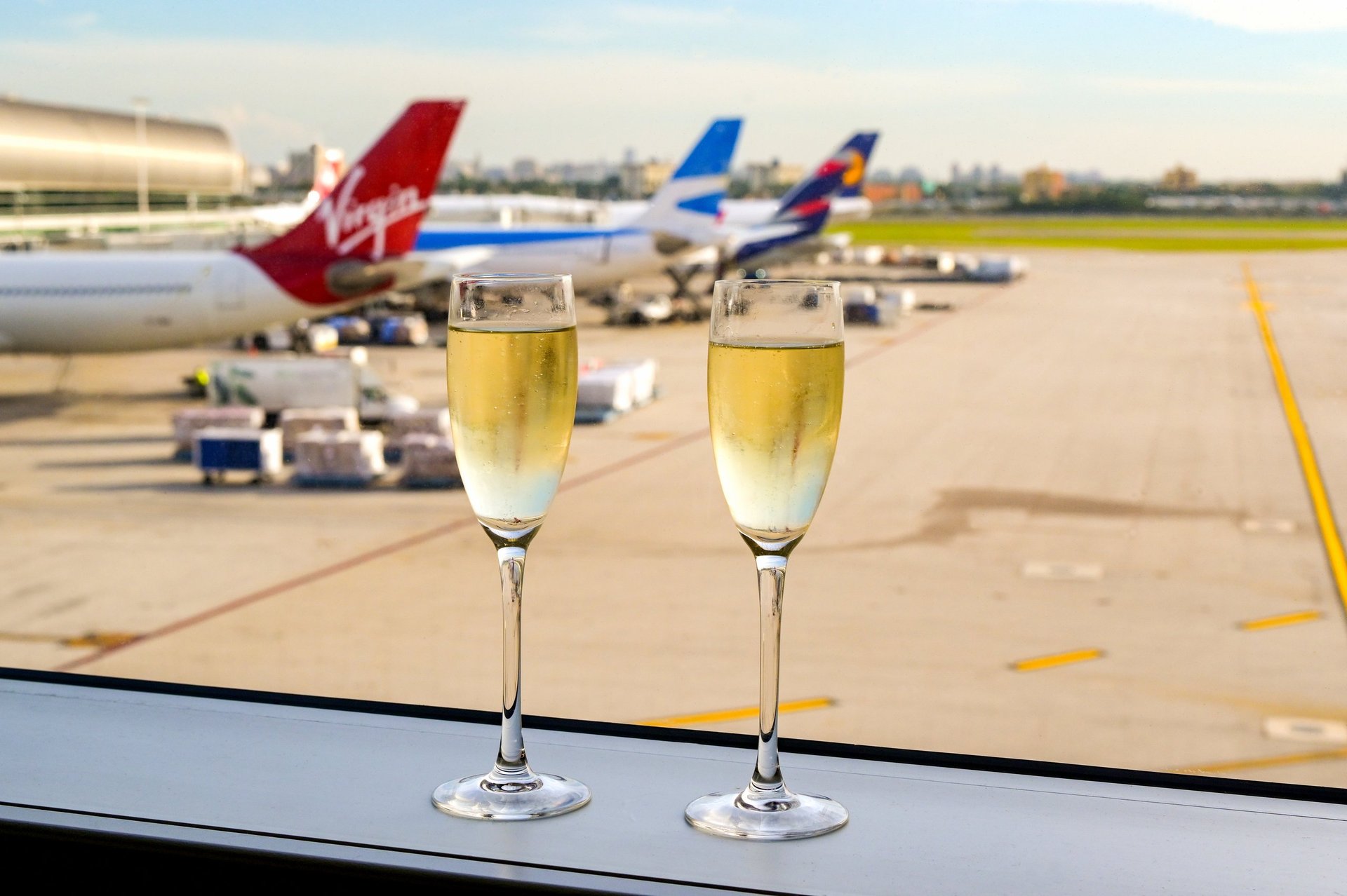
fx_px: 2132
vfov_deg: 23.8
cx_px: 674
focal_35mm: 57
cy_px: 448
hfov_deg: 35.1
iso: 400
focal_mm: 38
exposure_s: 1/500
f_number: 8
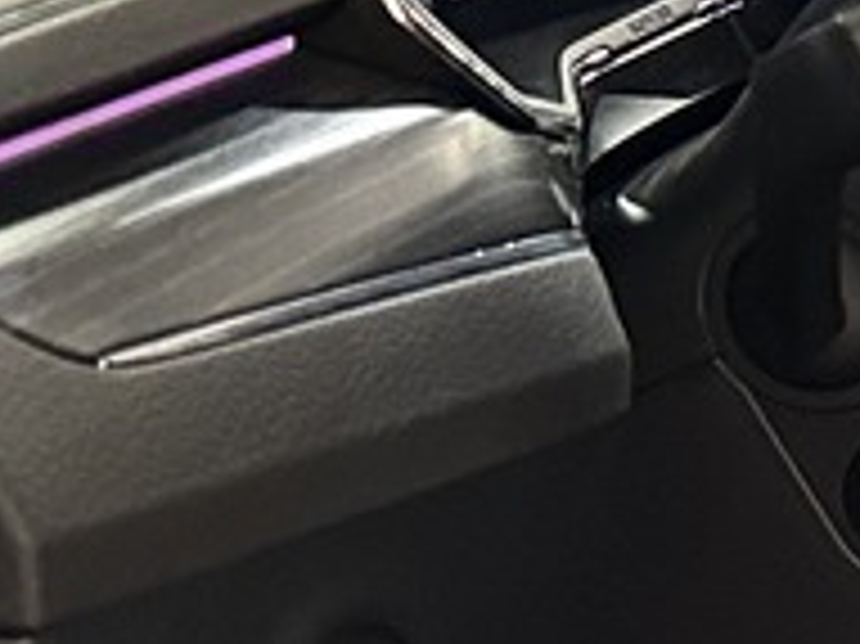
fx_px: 4494
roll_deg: -0.9
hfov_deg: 9.1
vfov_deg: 8.2
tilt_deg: -17.2
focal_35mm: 181
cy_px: 567
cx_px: 2467
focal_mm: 6.86
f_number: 1.78
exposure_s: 1/50
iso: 500
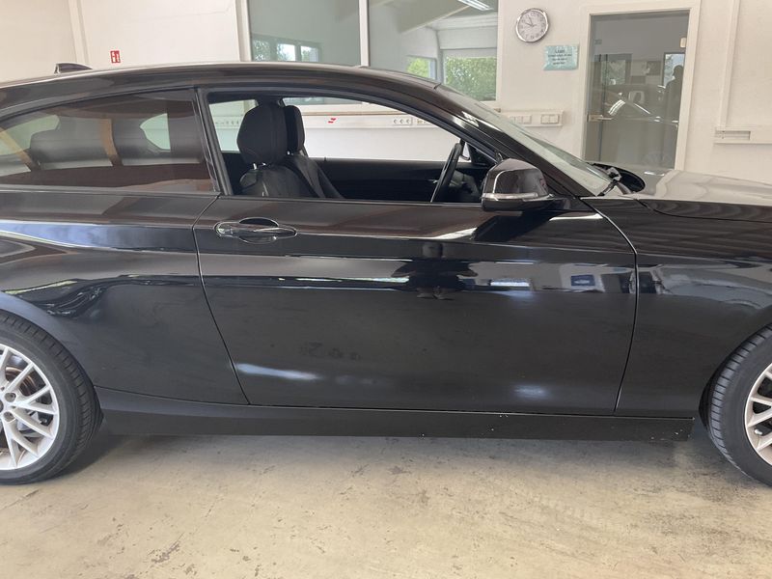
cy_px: 290
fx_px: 647
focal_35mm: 29
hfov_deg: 61.7
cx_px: 386
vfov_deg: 48.2
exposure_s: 1/60
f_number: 1.8
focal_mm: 3
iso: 100
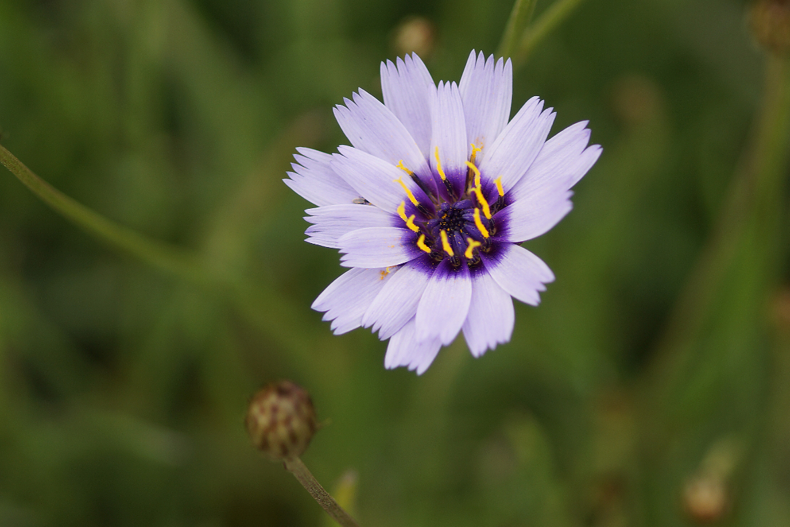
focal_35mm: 150
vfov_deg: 9.1
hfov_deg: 13.7
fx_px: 3291
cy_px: 264
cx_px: 395
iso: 100
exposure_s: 1/500
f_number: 2.8
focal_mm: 100
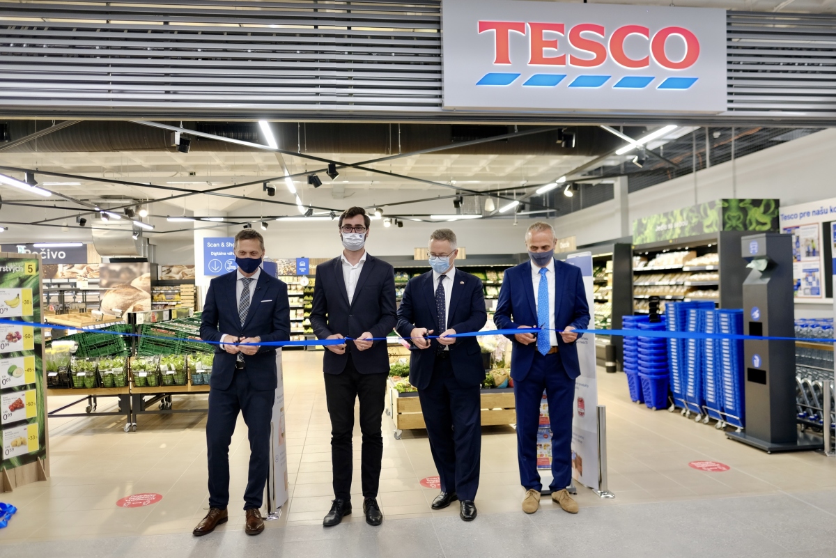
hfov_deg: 73.7
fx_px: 558
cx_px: 418
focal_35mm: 24
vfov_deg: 53.2
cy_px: 279
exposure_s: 1/100
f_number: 1.8
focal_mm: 16
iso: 400
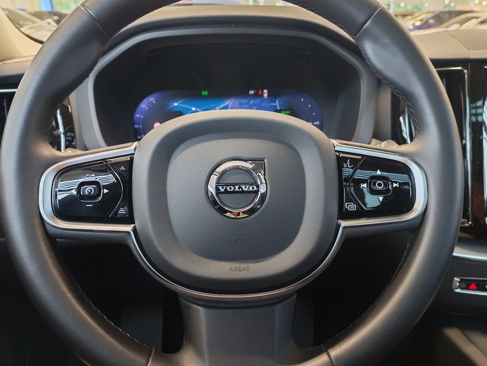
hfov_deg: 55.4
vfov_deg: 42.9
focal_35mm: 33
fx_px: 464
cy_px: 183
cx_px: 244
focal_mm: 6.12
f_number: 1.9
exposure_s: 1/100
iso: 1297
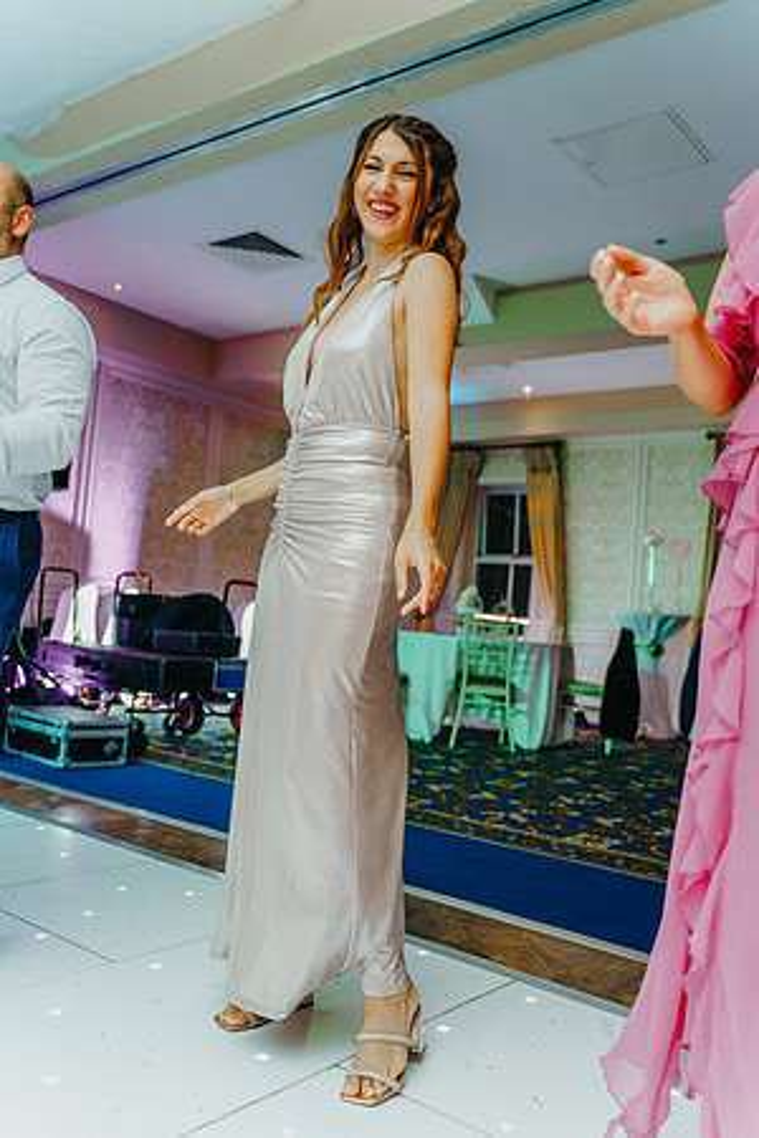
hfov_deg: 43.6
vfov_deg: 61.9
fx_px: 949
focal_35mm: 30
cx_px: 380
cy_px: 569
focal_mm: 30
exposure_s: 1/200
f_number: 2.8
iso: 1600
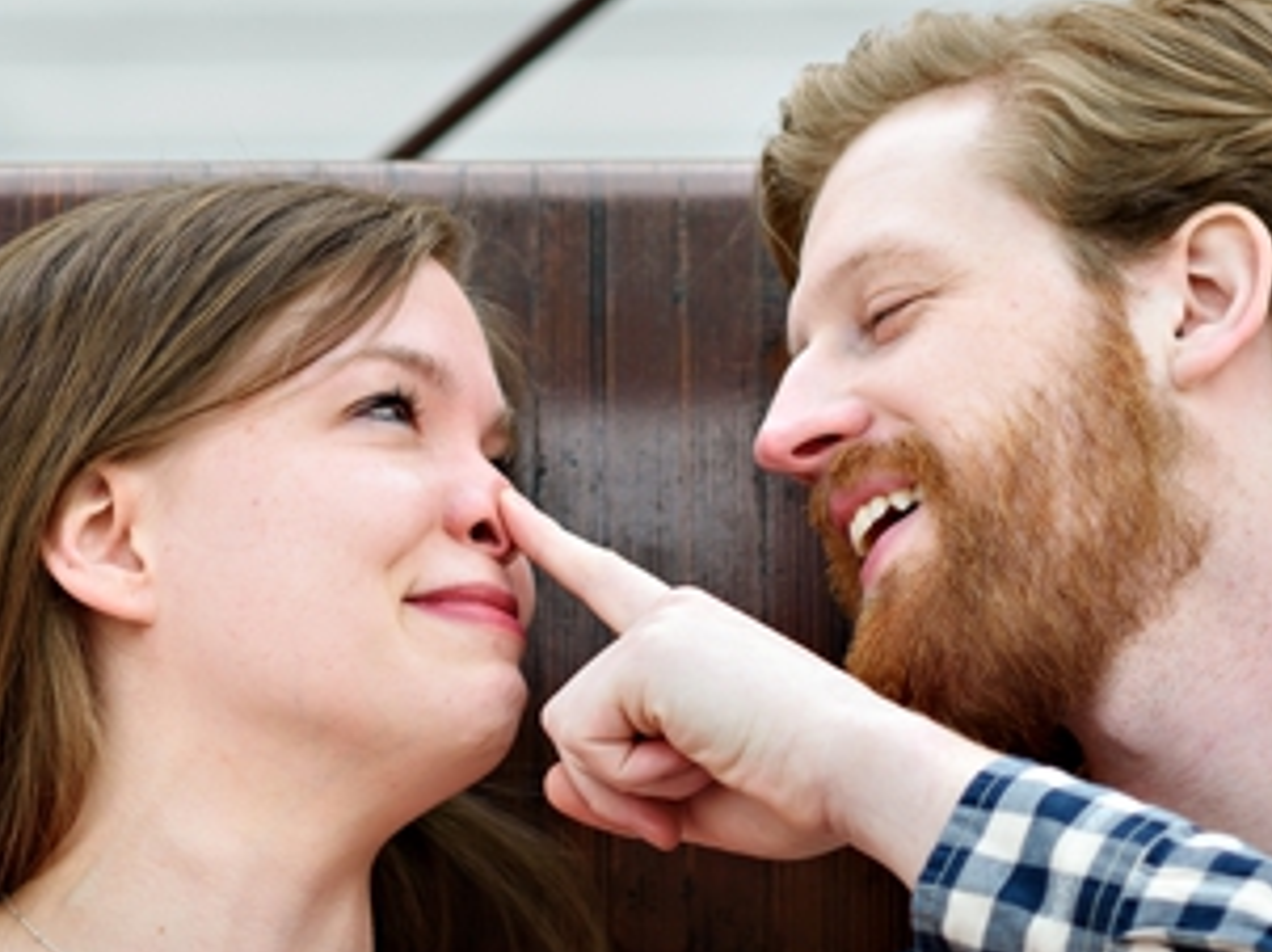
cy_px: 971
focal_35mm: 244
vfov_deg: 6.1
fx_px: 8959
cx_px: 779
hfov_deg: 8.1
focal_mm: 85
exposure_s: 1/250
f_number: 2.8
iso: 200
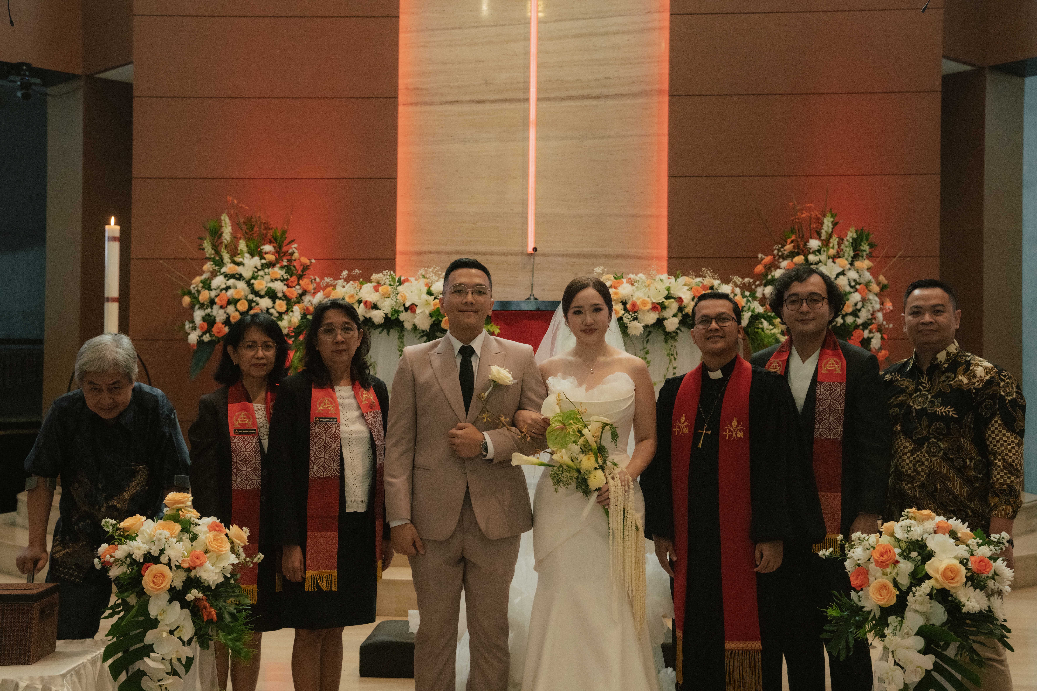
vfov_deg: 30.5
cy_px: 346
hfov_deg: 44.5
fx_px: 1267
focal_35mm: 44
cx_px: 518
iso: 3200
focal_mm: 44
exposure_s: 1/125
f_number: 4.5
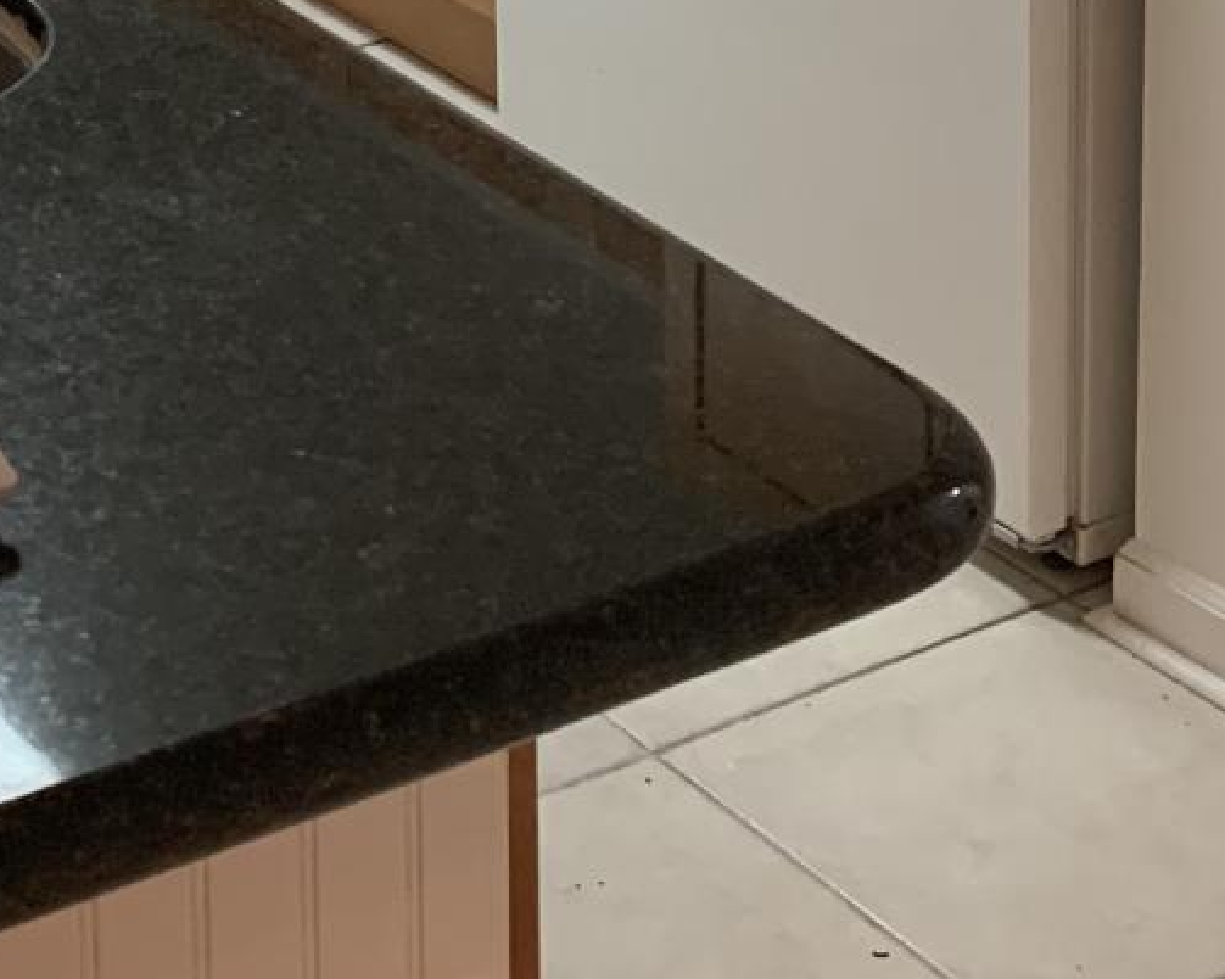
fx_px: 3660
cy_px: -772
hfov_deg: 18.6
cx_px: 56
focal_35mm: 101
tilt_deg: -9.0
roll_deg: +2.2
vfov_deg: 13.7
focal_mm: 4.25
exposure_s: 1/60
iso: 320
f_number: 1.8
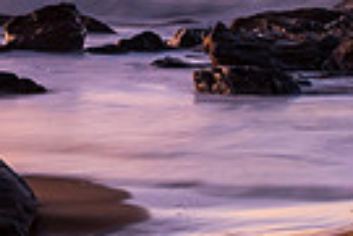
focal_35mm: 146
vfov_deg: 9.3
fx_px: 1431
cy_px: -17
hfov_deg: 12.4
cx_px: -358
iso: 250
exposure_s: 1.6
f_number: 8
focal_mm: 34
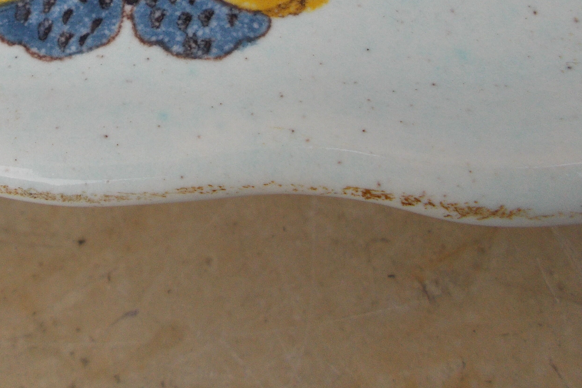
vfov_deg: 22.5
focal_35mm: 58
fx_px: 938
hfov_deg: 33.3
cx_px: 100
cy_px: 5
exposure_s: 1/250
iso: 125
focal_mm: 5.3
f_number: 3.4
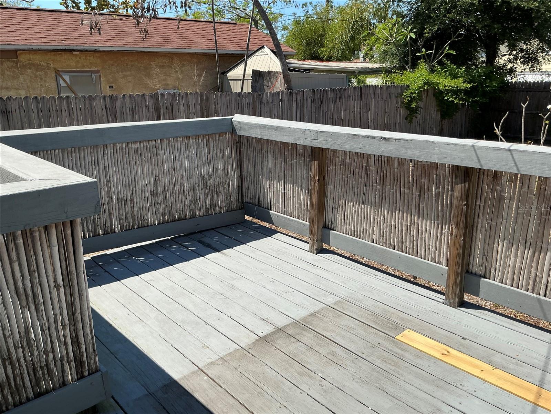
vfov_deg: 49.7
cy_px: 207
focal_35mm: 28
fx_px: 446
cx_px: 276
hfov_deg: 63.4
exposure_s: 1/1786
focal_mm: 3
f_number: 1.8
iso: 25
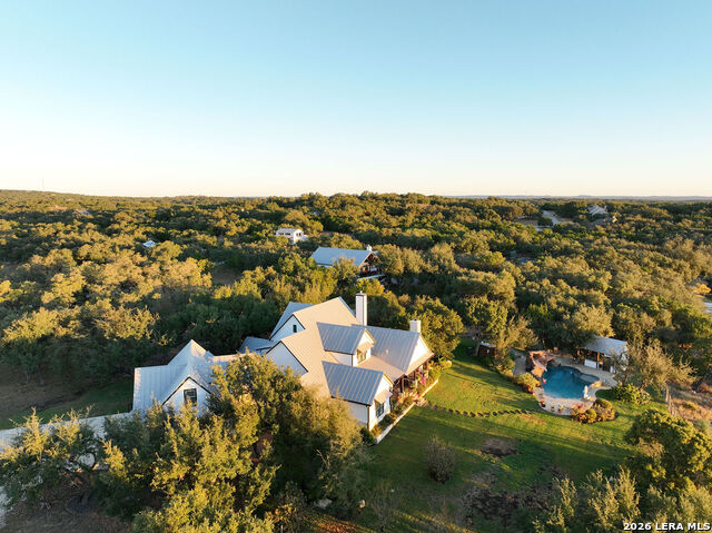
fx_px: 493
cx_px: 356
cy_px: 266
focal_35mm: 24
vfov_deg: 56.8
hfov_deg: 71.6
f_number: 2.8
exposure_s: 1/240
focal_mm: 12.29
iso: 170
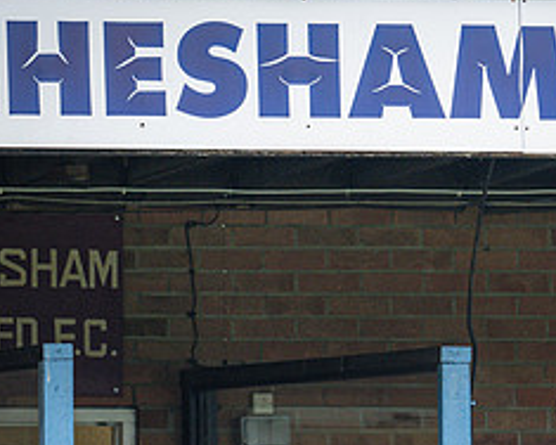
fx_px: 27003
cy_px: 498
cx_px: 507
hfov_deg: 1.2
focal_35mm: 1641
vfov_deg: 0.9
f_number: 4.5
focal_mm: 400
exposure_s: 1/160
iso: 640
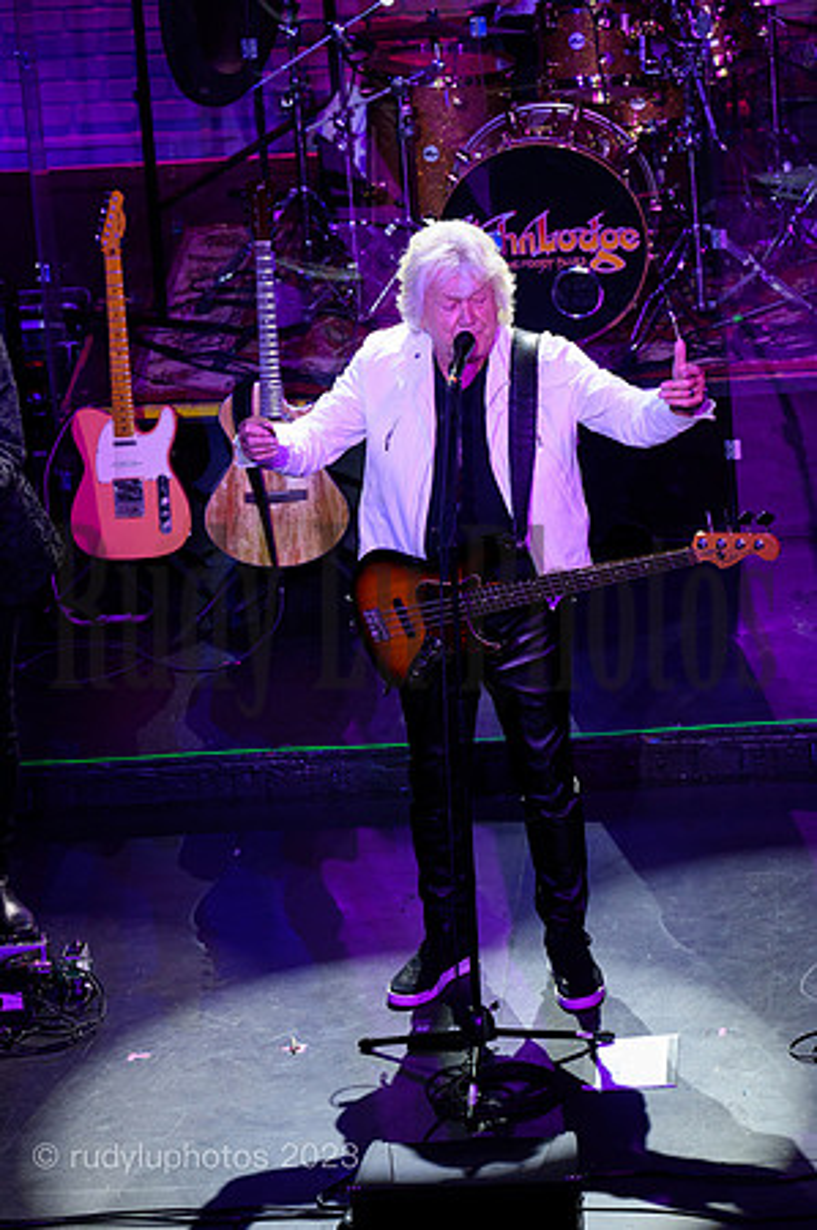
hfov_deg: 6.9
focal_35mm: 200
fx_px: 6824
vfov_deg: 10.3
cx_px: 408
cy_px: 615
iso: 3200
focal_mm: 200
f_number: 7.1
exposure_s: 1/250
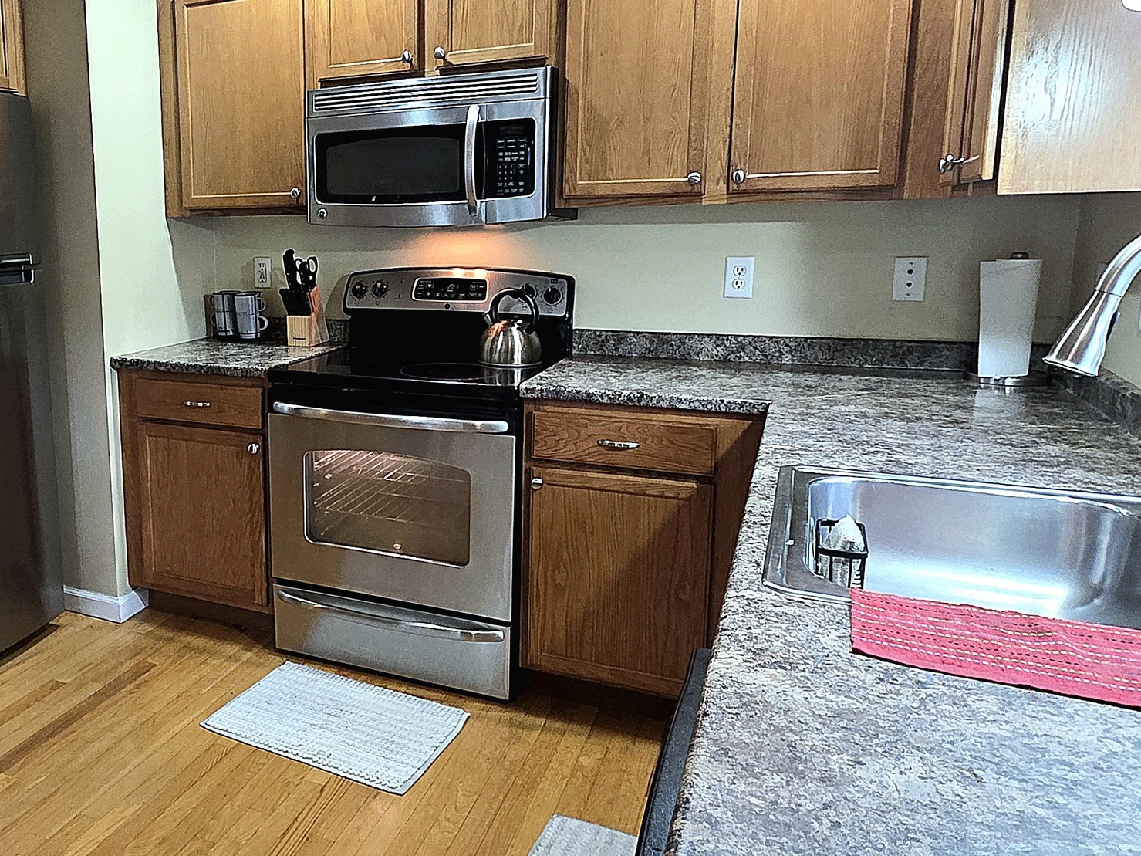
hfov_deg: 61.7
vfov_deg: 51.3
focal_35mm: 27
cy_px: 391
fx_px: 890
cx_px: 288
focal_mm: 2.2
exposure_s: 1/60.2
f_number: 1.9
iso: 250
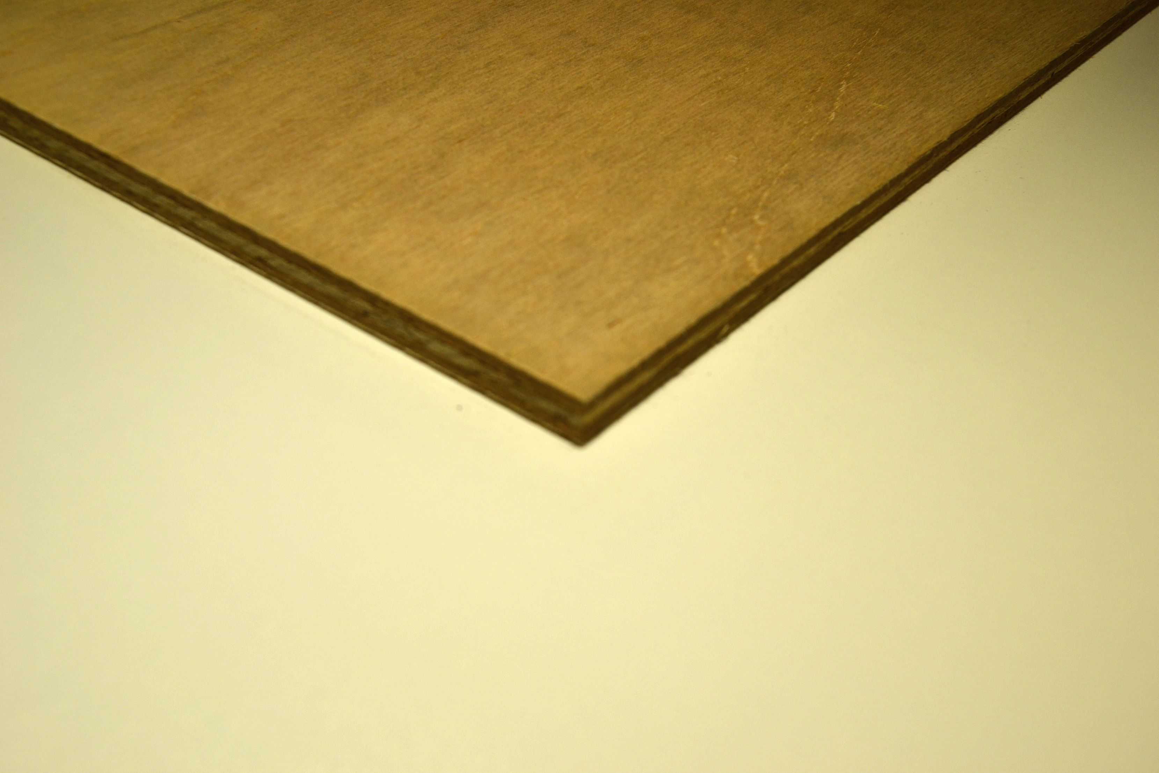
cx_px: 580
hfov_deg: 41.1
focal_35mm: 48
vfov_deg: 28.1
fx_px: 1545
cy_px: 386
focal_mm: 32
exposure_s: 1/160
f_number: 7.1
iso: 100
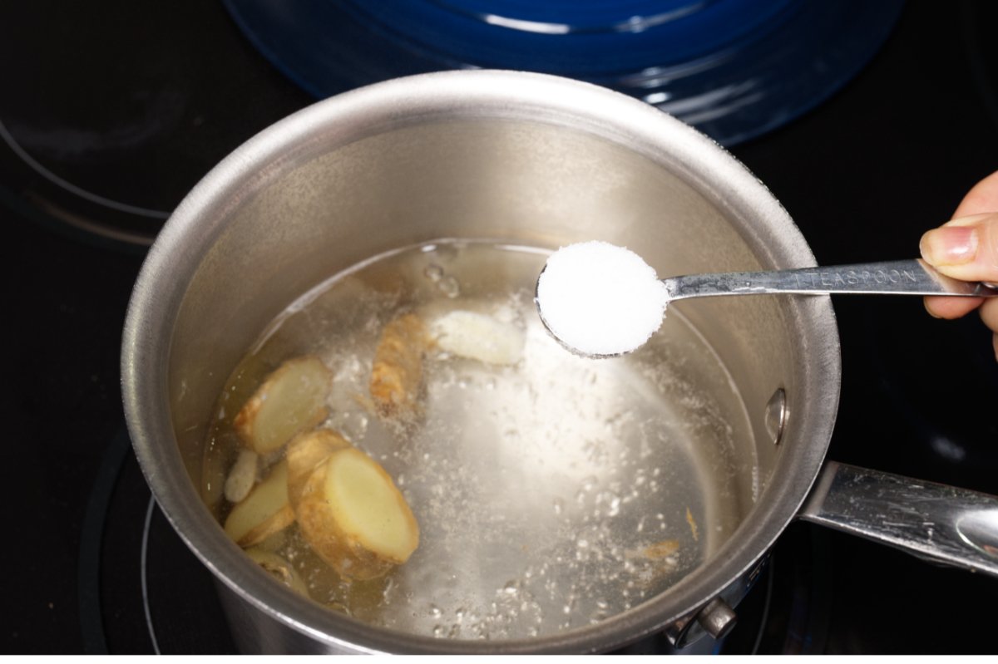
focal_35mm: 46
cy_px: 332
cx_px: 499
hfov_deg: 42.8
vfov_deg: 29.2
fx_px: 1275
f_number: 8
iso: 1000
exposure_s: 1/640
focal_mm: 46
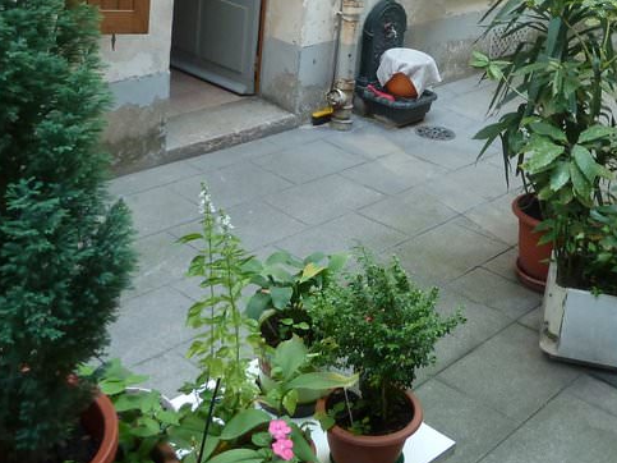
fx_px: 944
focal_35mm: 53
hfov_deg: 35.5
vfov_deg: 26.4
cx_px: 446
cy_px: 31
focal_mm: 4.1
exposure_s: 1/30
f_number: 3.3
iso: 250
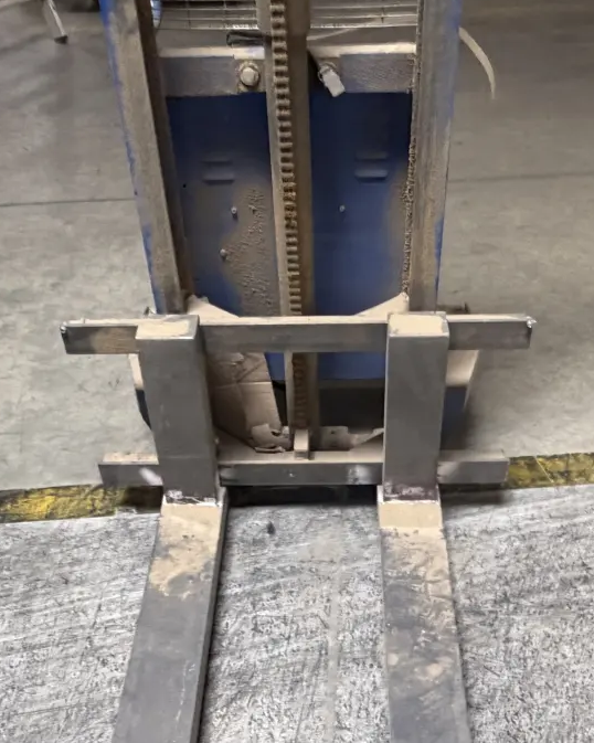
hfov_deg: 38.2
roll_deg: +2.0
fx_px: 857
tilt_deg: -38.5
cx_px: 332
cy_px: 456
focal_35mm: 39
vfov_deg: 46.5
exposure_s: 1/50
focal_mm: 2.22
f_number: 2.2
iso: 250
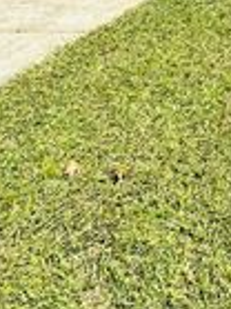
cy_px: -221
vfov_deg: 21.3
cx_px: 549
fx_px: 597
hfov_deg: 14.6
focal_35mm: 67
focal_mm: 2.22
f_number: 2.2
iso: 40
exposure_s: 1/1350
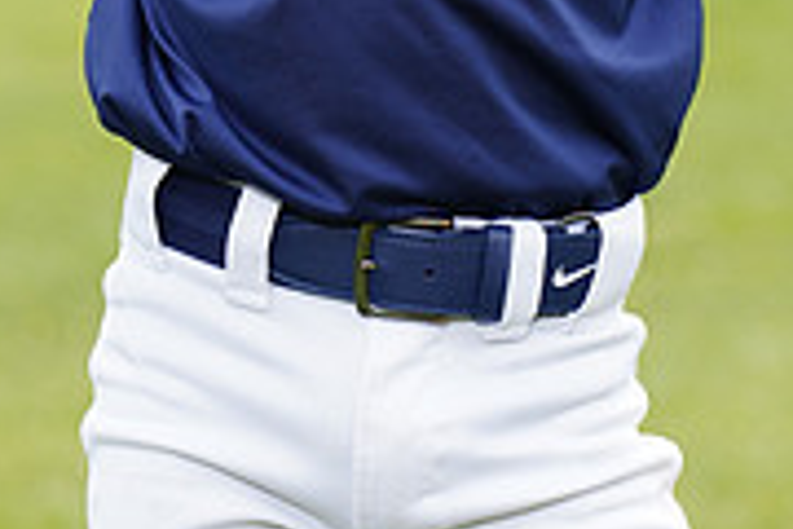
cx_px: 256
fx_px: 11255
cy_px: -289
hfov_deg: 4.0
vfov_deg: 2.7
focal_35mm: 511
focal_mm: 159
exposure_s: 1/250
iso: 100
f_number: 6.3
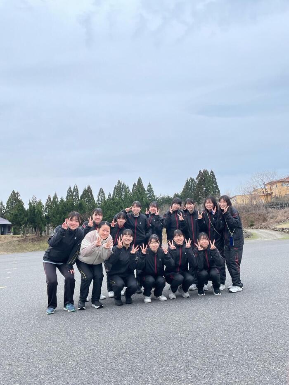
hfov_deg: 53.1
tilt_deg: +10.4
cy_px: 192
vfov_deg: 67.3
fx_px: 289
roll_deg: +1.8
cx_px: 144
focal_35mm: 26
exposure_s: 1/195
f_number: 1.6
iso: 32
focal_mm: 4.2
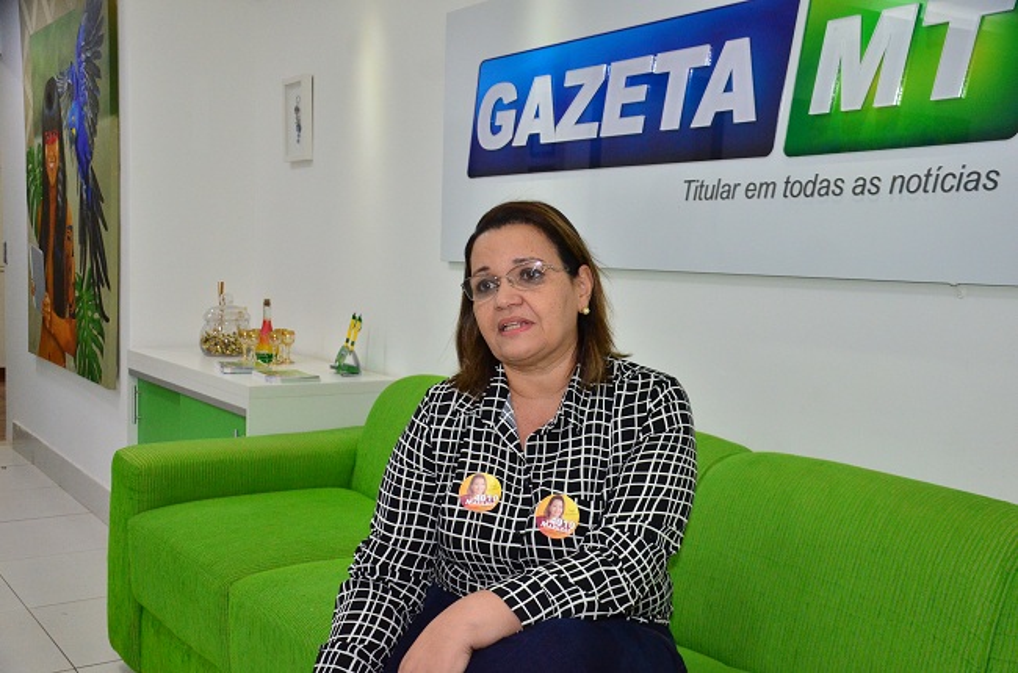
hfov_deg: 49.7
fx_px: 1100
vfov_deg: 34.0
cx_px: 509
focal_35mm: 39
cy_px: 336
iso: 1600
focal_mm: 26
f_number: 4
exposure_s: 1/160
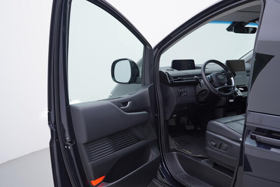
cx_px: 140
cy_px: 94
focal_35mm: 36
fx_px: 280
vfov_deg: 36.9
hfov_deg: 53.1
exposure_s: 1/60
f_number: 3.5
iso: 125
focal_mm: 24
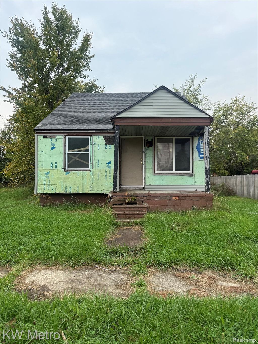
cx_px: 129
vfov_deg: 71.6
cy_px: 172
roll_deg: -1.0
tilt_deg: +1.4
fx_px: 238
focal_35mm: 24
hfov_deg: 56.8
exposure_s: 1/1192
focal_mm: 6.76
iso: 80
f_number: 1.78
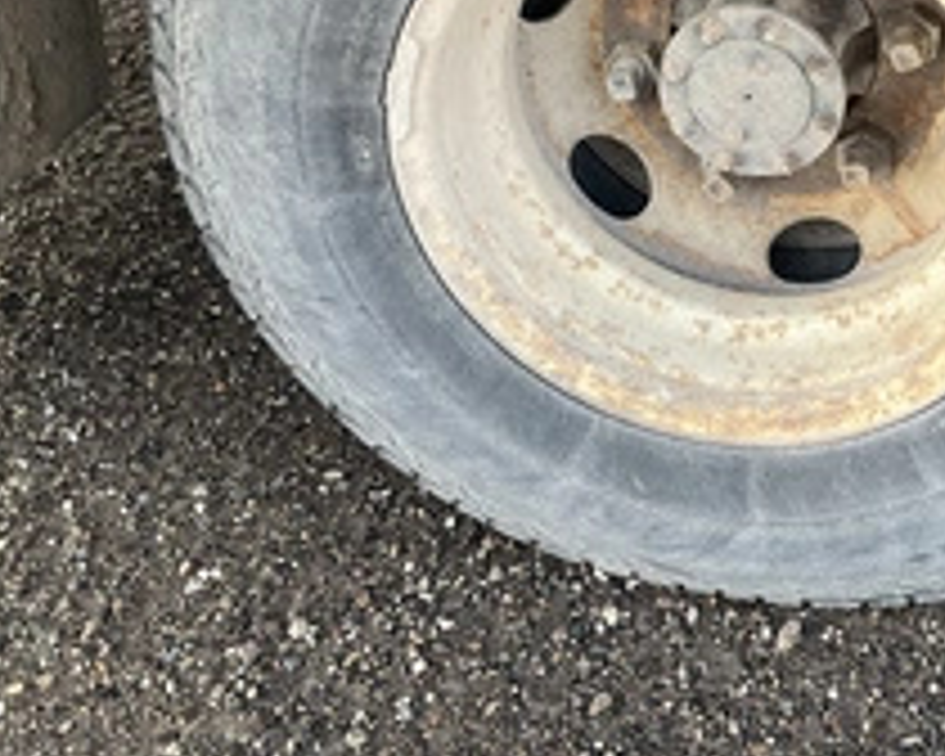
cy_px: 148
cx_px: 770
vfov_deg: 27.5
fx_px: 1510
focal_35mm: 54
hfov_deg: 33.6
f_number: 1.8
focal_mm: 3
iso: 25
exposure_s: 1/212
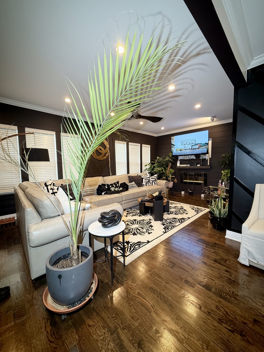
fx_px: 142
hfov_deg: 85.7
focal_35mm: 14
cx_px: 132
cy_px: 176
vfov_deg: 102.1
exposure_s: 1/60
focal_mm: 2.22
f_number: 2.2
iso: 200
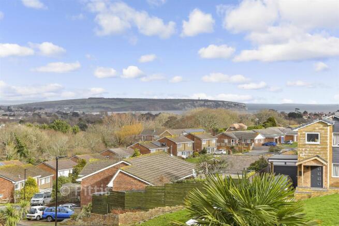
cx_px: 170
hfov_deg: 26.0
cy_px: 113
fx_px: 735
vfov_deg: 17.5
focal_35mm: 78
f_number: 8
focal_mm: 52
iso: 160
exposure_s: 1/400
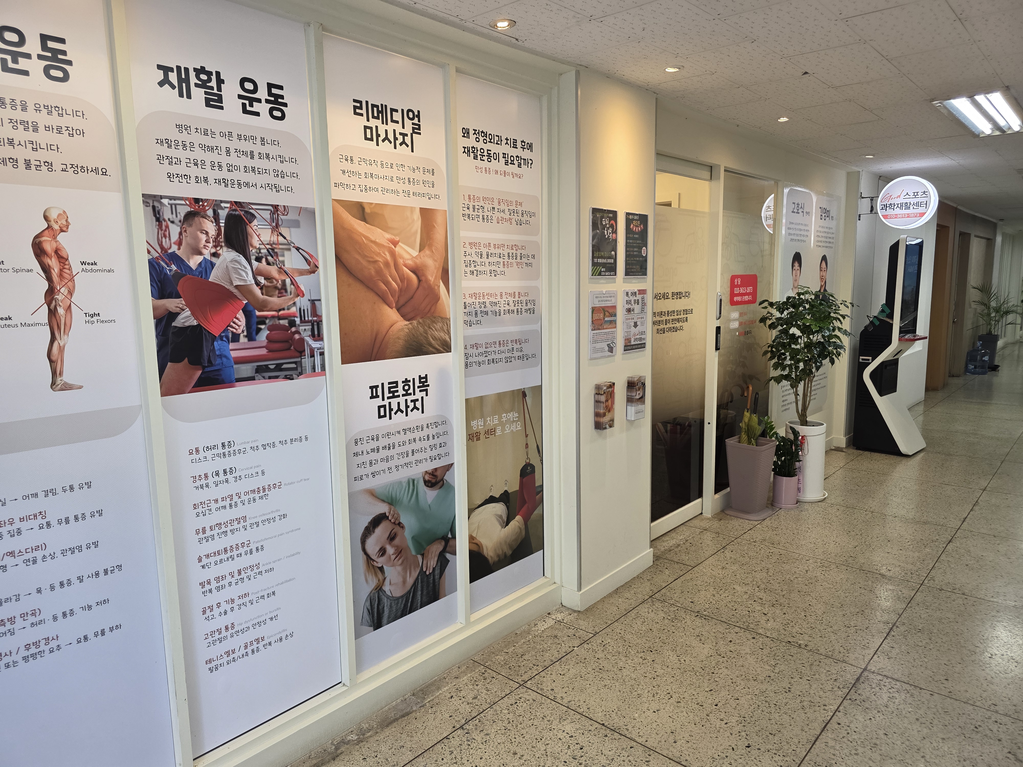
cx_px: 512
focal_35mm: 23
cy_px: 384
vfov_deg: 58.9
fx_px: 680
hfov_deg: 73.9
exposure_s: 1/120
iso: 160
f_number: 1.7
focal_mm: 6.3
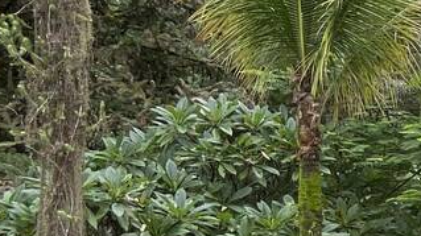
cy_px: 393
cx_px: 808
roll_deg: -1.2
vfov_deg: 9.1
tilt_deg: -9.7
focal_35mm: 128
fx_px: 1428
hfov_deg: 14.3
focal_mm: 4.25
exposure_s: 1/337
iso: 32
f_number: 1.8
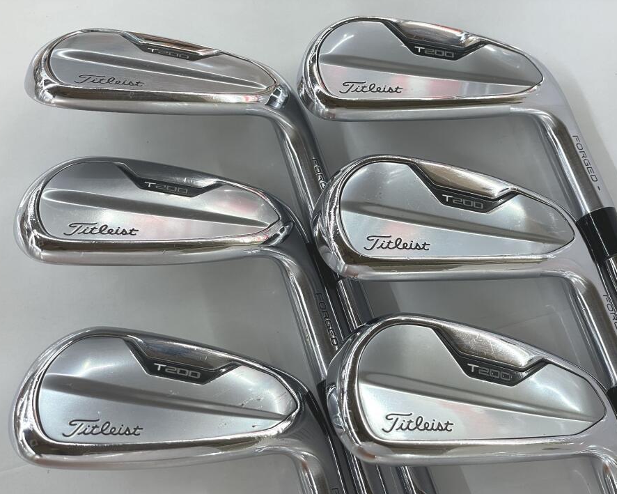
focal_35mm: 55
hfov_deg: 34.1
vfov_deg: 27.6
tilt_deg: -65.4
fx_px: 1004
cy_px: 249
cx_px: 325
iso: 125
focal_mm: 6
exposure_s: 1/120
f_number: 2
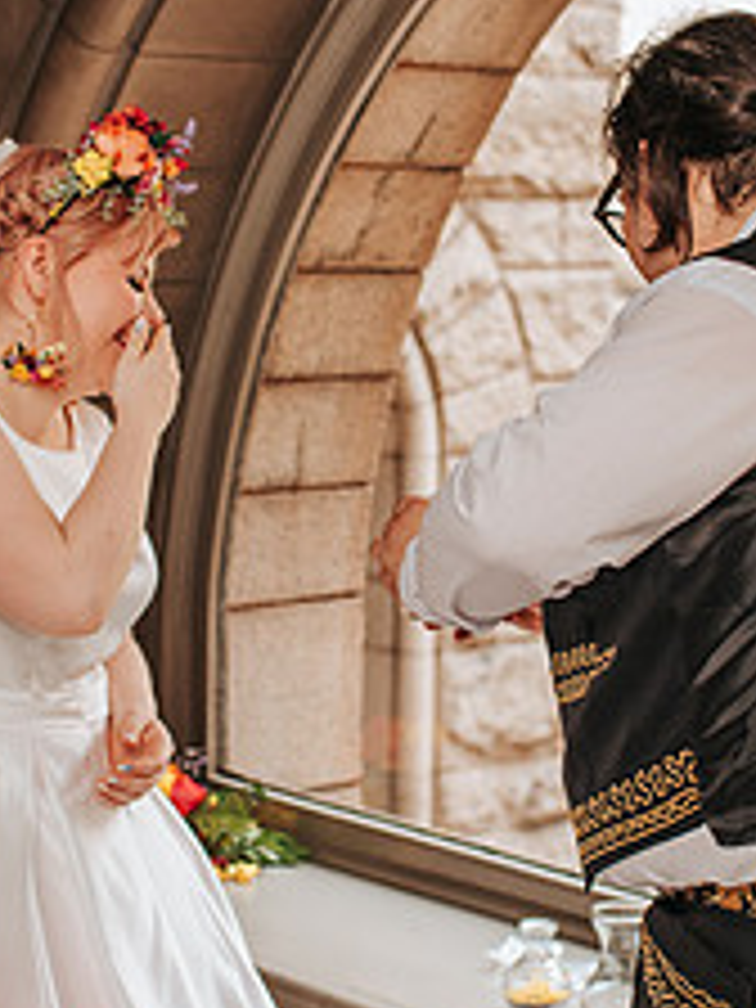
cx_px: 386
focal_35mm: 92
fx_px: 2679
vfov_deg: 21.3
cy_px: 513
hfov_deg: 16.1
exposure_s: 1/200
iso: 320
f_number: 3.2
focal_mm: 35
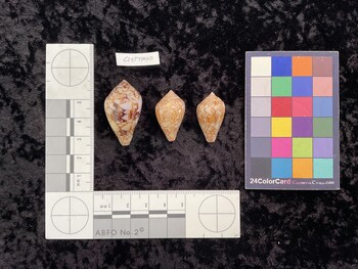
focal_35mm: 29
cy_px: 134
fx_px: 300
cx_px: 179
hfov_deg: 61.6
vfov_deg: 48.3
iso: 50
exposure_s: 1/50
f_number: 1.8
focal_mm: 3
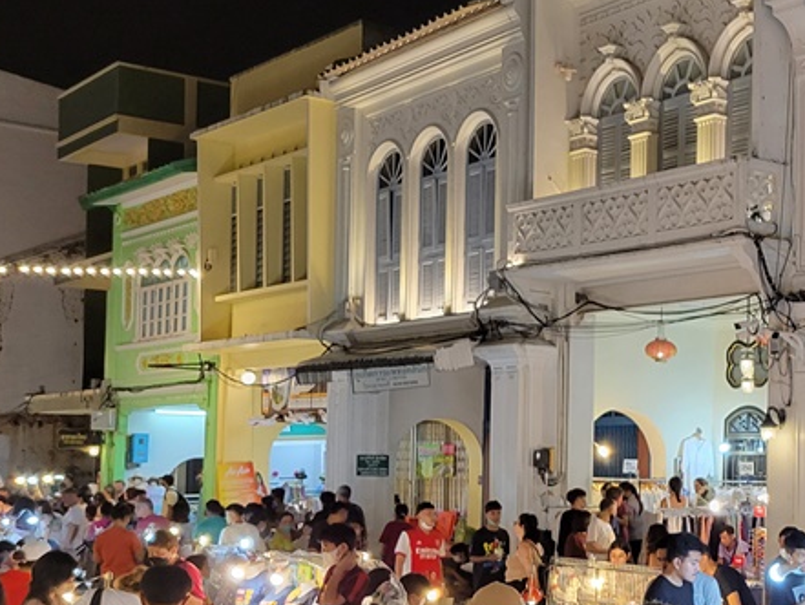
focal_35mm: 59
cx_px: 889
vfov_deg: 24.6
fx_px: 1372
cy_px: 446
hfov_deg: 29.4
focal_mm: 5.4
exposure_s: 1/100
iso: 250
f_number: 1.8
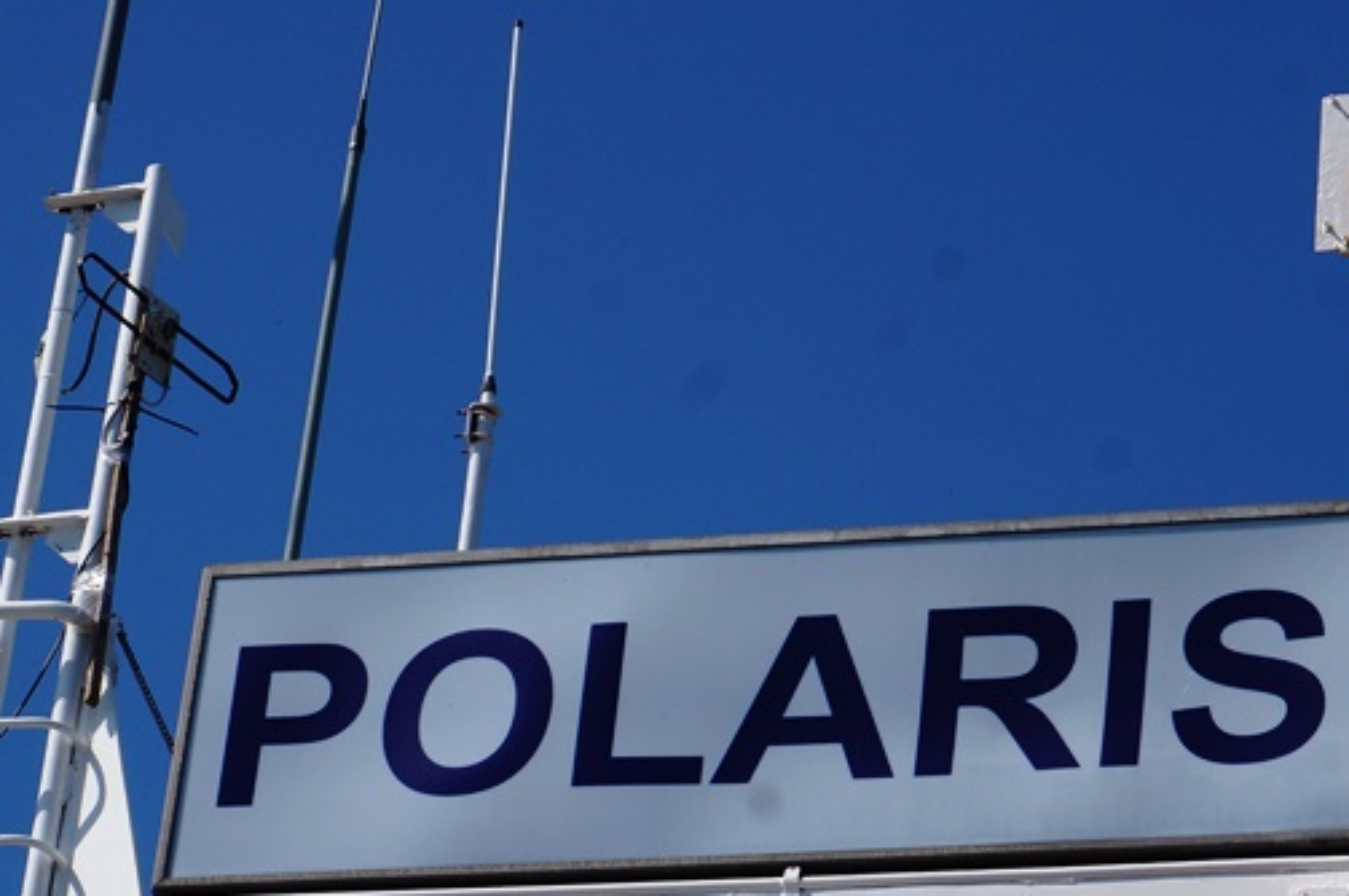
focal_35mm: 168
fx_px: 6288
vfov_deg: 8.1
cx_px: 735
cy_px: 810
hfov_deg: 12.2
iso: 200
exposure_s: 1/640
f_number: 13
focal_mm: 55
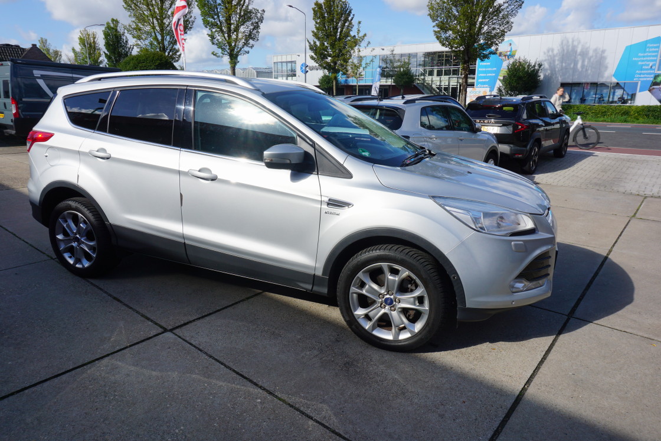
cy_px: 220
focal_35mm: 24
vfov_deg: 53.1
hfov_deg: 73.8
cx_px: 330
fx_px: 441
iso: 100
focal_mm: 16
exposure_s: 1/125
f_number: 11
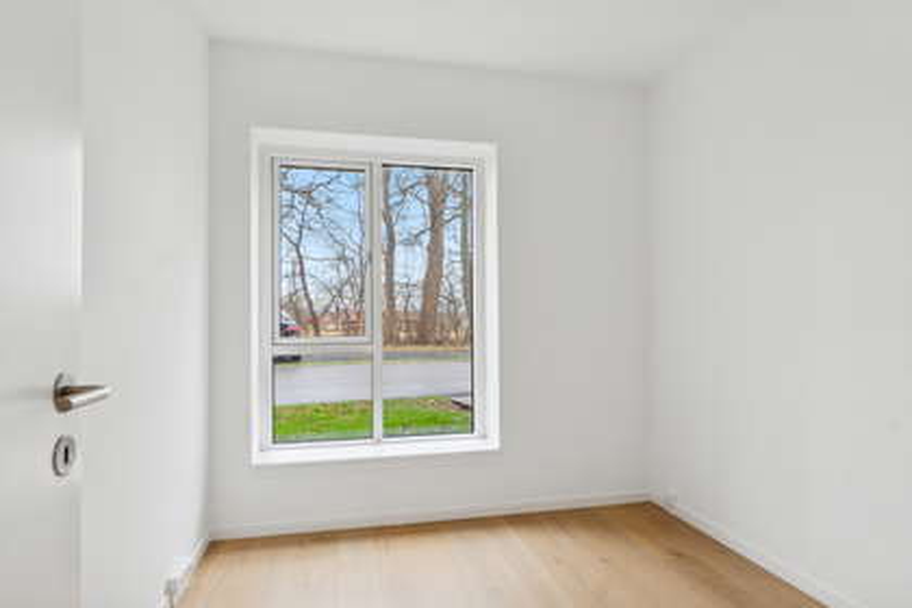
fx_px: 532
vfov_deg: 59.5
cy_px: 304
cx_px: 456
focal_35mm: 21
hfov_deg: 81.2
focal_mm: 14
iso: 200
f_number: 8
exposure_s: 1/1.25
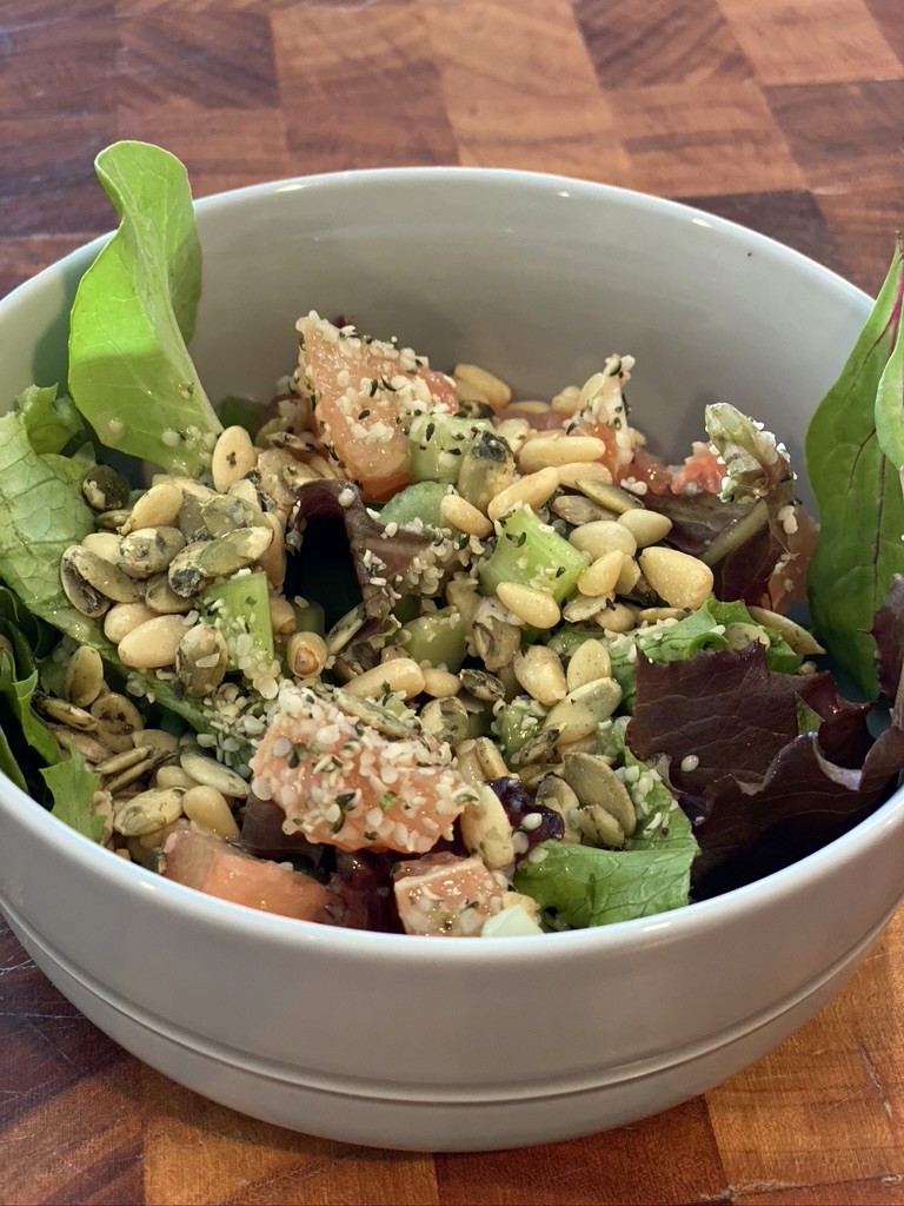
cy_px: 603
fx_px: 1811
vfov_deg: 36.8
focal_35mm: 52
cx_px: 452
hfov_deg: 28.0
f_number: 2
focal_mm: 6
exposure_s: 1/40
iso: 250
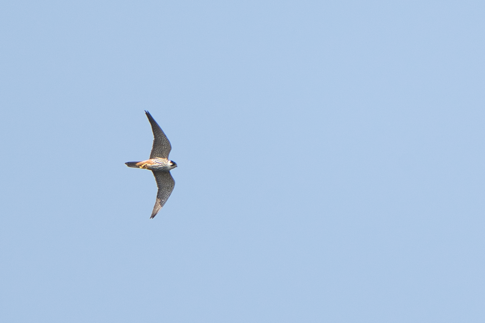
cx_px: 242
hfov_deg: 3.4
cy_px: 162
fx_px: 8081
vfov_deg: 2.3
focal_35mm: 600
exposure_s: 1/2000
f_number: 6.3
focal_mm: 600
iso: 640
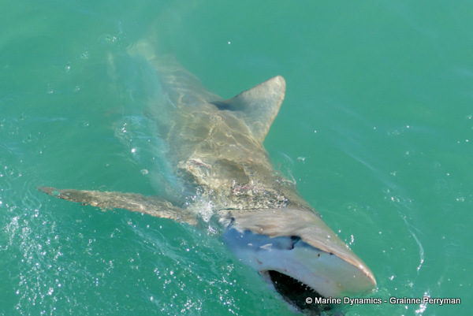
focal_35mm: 57
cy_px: 158
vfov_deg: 23.8
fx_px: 749
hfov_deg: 35.0
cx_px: 236
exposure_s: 1/800
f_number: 3.5
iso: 125
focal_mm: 20.62
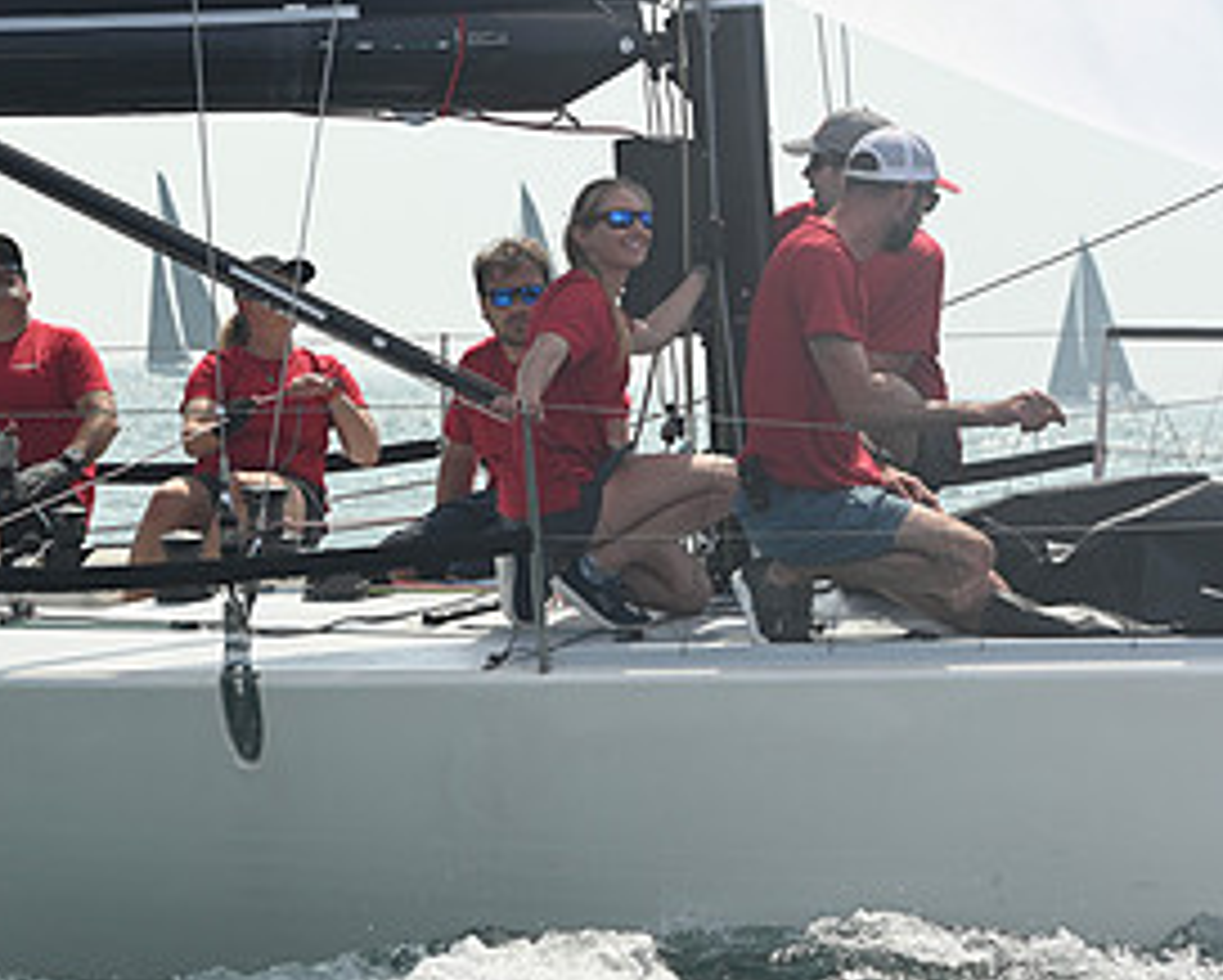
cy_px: 348
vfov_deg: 8.6
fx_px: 6520
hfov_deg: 10.7
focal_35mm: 180
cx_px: 162
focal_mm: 90
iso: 320
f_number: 7.1
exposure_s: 1/1250
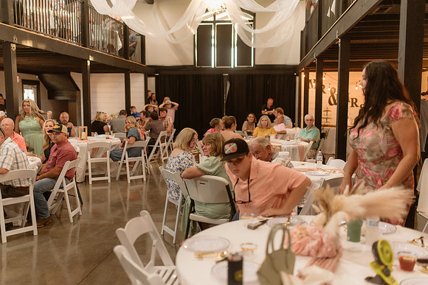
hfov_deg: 51.3
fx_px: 445
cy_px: 139
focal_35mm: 37
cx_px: 211
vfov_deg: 35.6
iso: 1250
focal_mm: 35
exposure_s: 1/200
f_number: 1.4
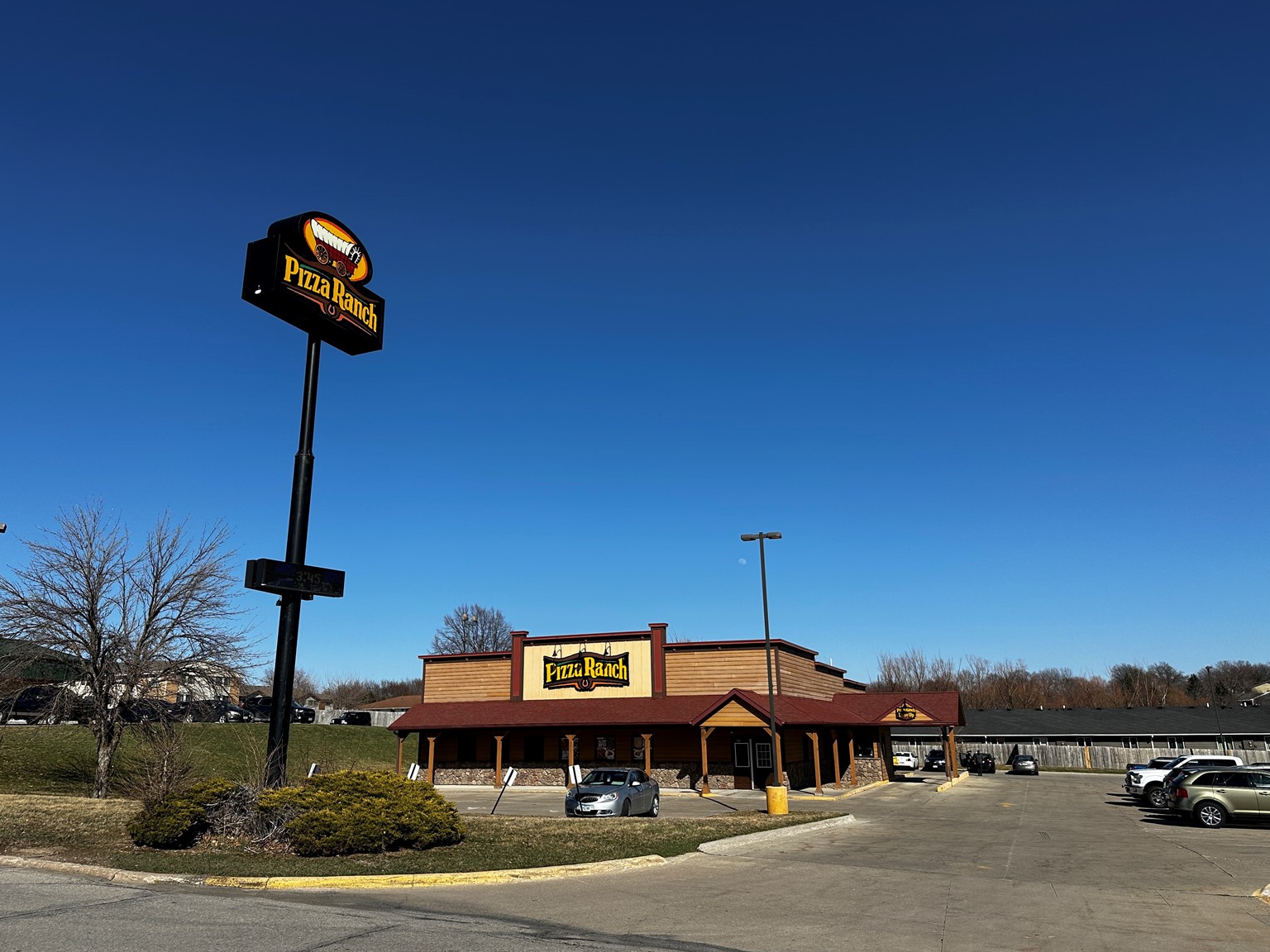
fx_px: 917
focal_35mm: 25
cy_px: 466
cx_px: 611
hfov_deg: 69.4
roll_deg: +0.3
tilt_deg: +15.0
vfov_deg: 54.9
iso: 80
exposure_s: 1/7042
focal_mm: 6.86
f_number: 1.78
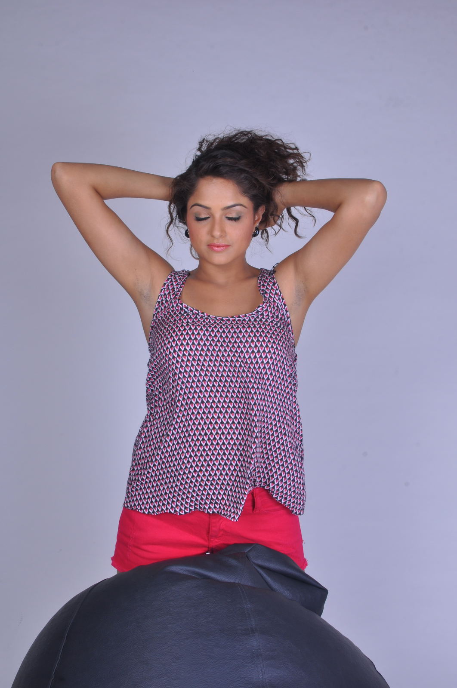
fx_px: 917
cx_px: 228
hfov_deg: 28.0
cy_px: 344
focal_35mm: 48
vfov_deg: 41.2
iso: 200
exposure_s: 1/160
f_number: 18
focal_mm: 32
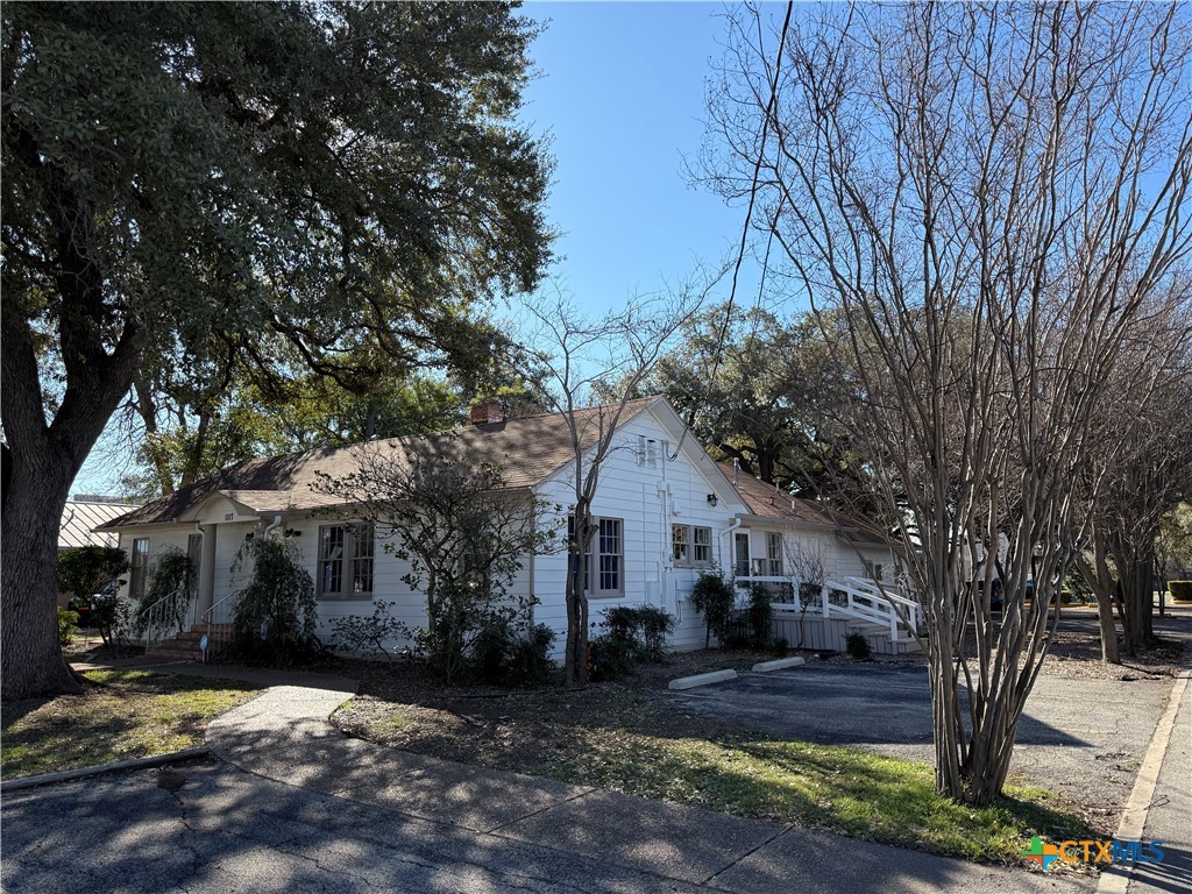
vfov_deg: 56.8
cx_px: 596
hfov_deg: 71.6
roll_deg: +1.0
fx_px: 826
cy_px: 447
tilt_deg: +8.7
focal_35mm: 24
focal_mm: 6.76
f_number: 1.78
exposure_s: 1/2445
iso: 100
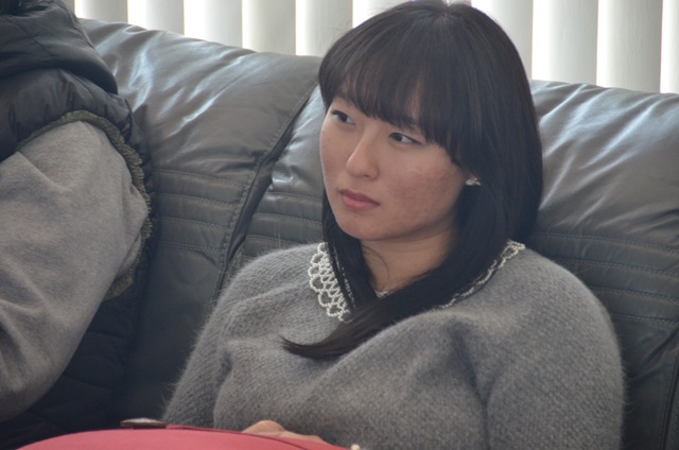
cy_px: 225
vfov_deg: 4.6
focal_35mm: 300
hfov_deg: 6.9
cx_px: 340
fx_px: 5647
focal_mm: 200
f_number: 5.6
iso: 1600
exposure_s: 1/20
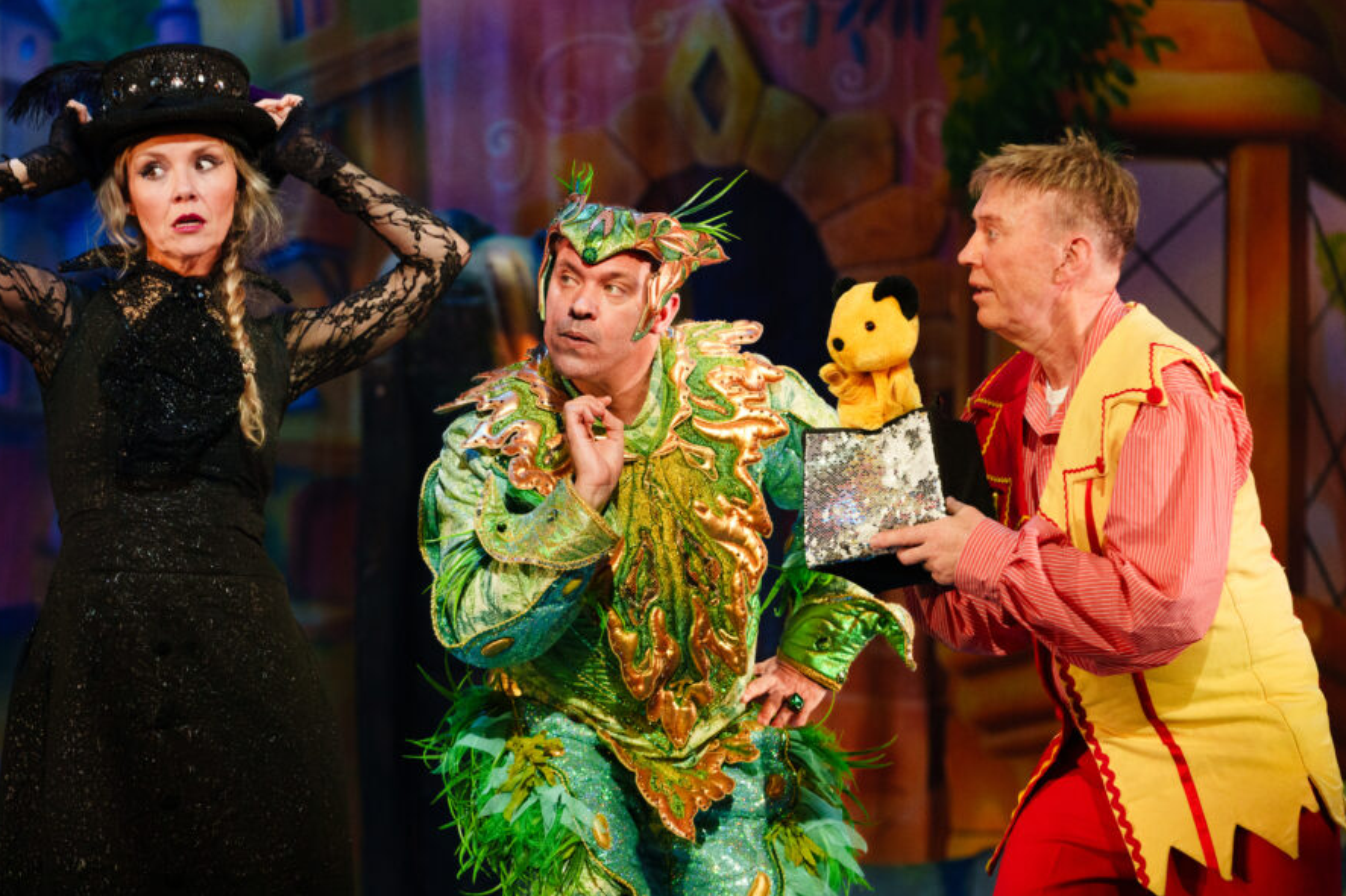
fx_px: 6691
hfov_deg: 11.5
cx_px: 587
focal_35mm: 179
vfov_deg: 7.7
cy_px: 396
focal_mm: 155
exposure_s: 1/800
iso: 1600
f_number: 5
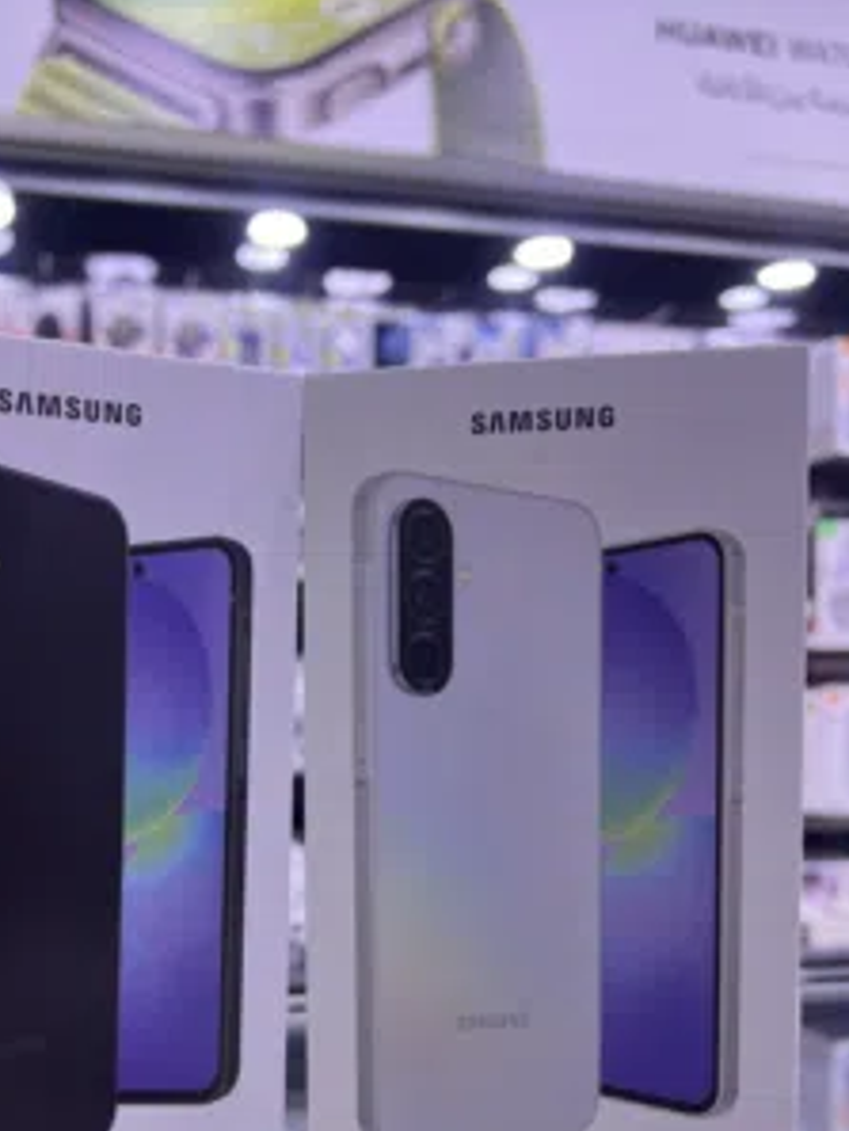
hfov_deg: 40.2
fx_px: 1144
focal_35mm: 35
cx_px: 282
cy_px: 693
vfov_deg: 52.2
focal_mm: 5.7
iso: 50
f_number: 1.5
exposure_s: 1/100
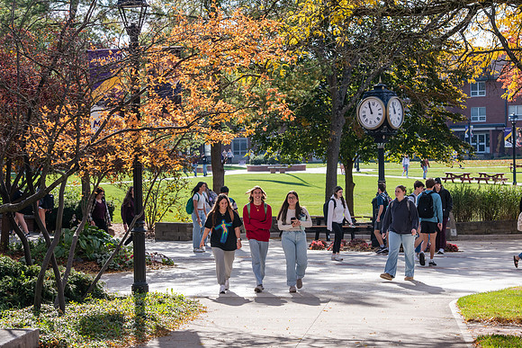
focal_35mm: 102
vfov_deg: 13.4
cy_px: 174
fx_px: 1479
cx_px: 261
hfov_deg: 20.0
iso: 320
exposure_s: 1/400
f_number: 8
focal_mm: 102
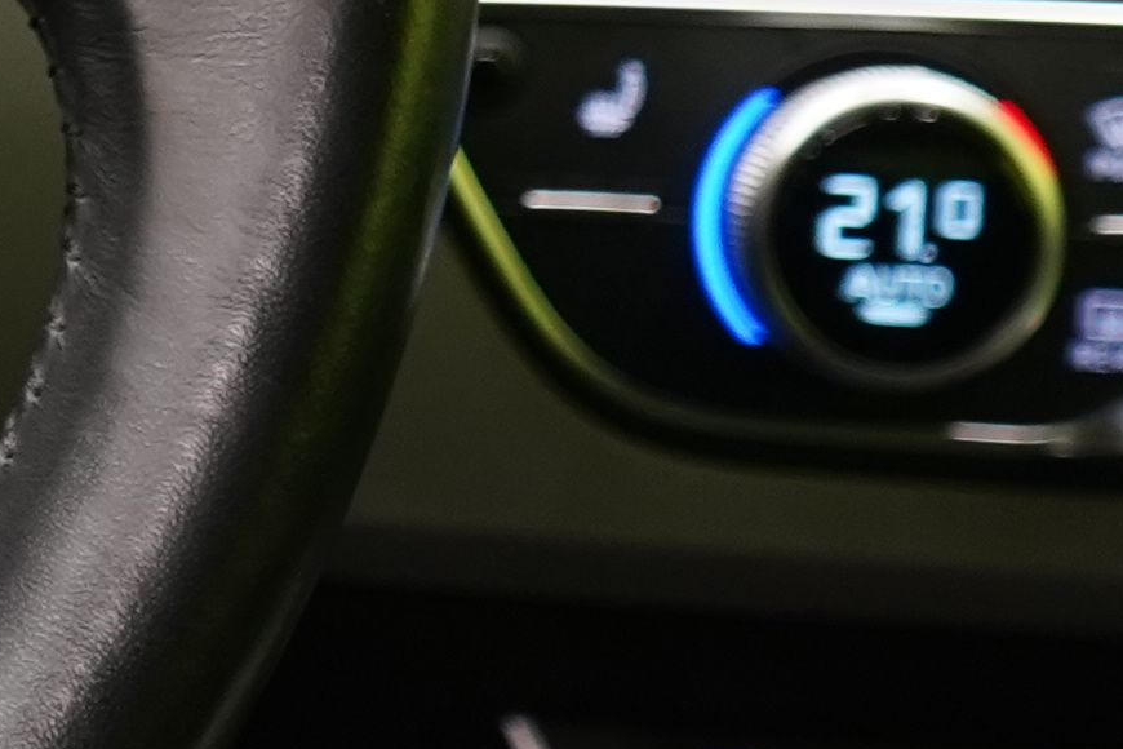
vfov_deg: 6.6
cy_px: -311
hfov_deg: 9.0
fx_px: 6457
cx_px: -1537
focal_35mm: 207
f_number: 5
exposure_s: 1/25
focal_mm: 30
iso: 1250
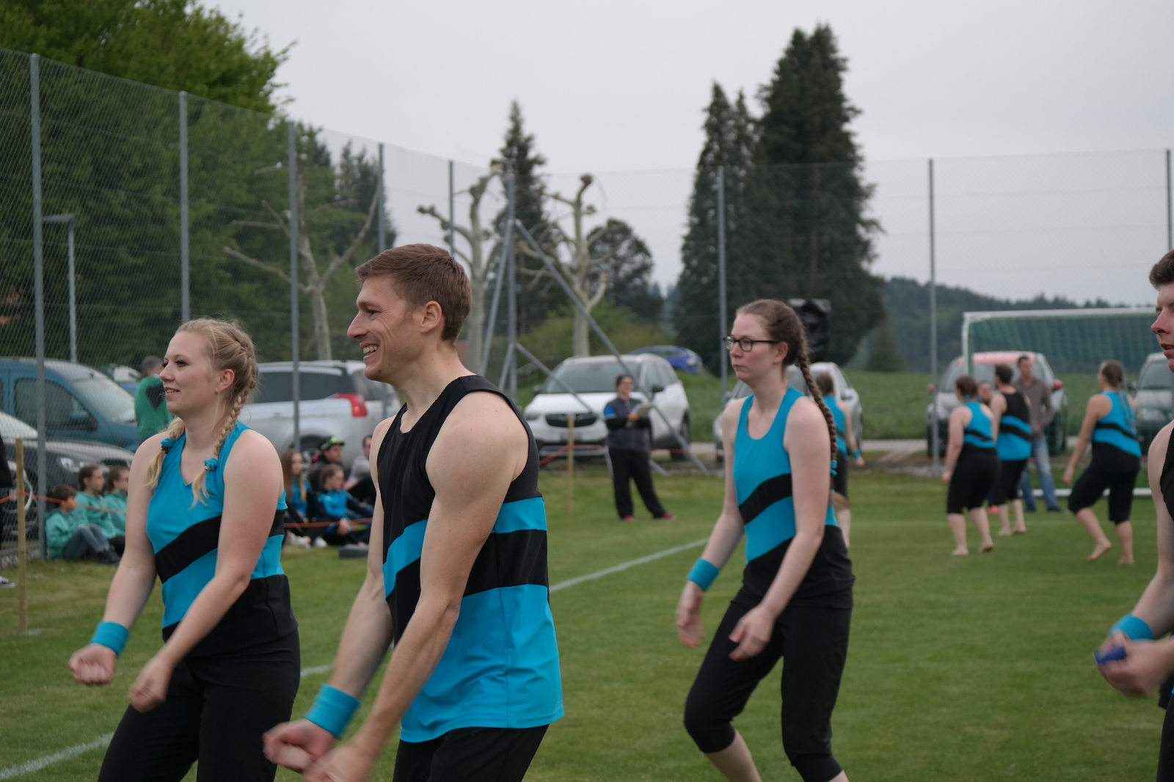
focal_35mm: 77
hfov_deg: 26.3
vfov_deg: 17.7
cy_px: 391
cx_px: 587
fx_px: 2510
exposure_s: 1/160
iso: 200
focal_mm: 50
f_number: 4
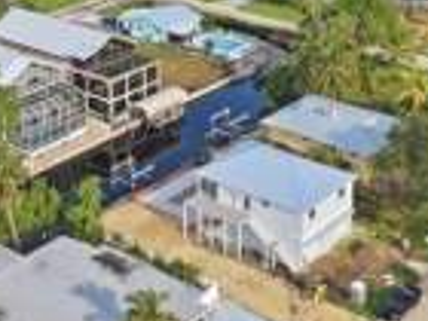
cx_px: 229
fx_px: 1014
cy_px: 6
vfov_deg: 17.6
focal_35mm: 82
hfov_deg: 23.8
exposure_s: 1/5000
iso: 330
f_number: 1.8
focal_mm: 8.7
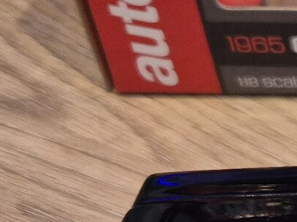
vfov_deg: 10.1
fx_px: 1252
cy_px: 185
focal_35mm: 146
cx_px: 718
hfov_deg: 11.2
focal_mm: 5.4
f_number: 1.8
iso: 500
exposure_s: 1/100
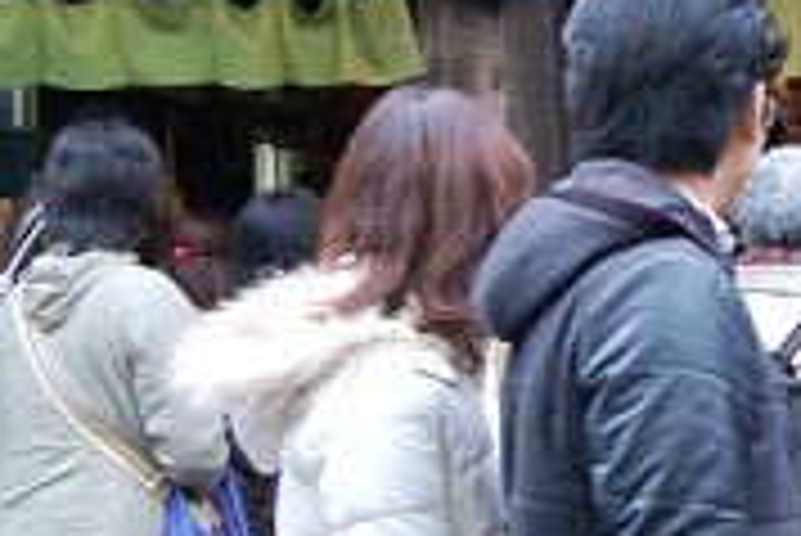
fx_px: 2026
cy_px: 198
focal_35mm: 91
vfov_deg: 15.0
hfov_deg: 21.1
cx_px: 916
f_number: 5.6
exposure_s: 1/125
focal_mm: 18
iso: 800
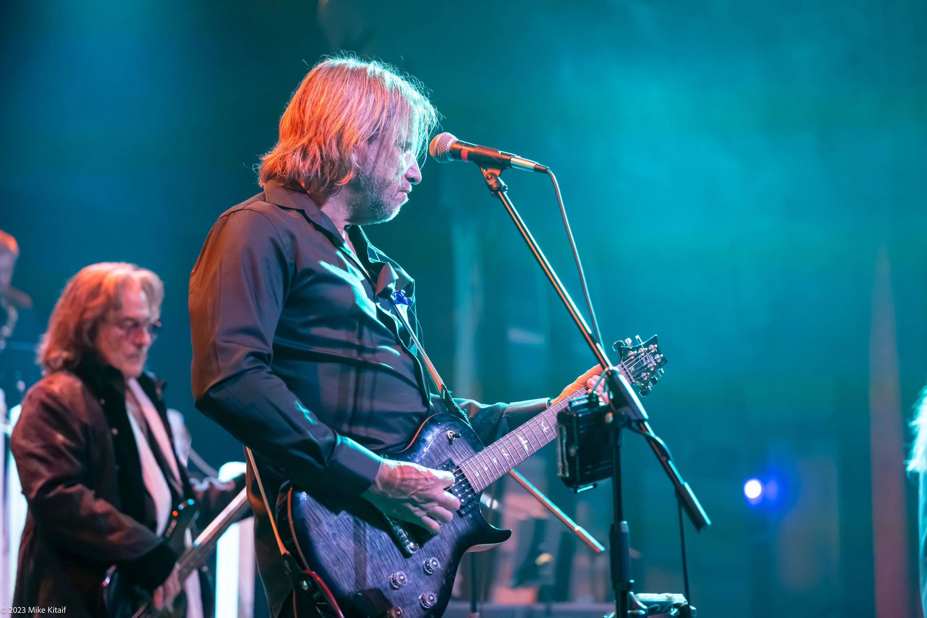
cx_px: 464
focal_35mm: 88
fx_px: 2266
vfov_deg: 15.5
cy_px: 309
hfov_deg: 23.1
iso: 4500
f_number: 2.8
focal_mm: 88
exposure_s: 1/320
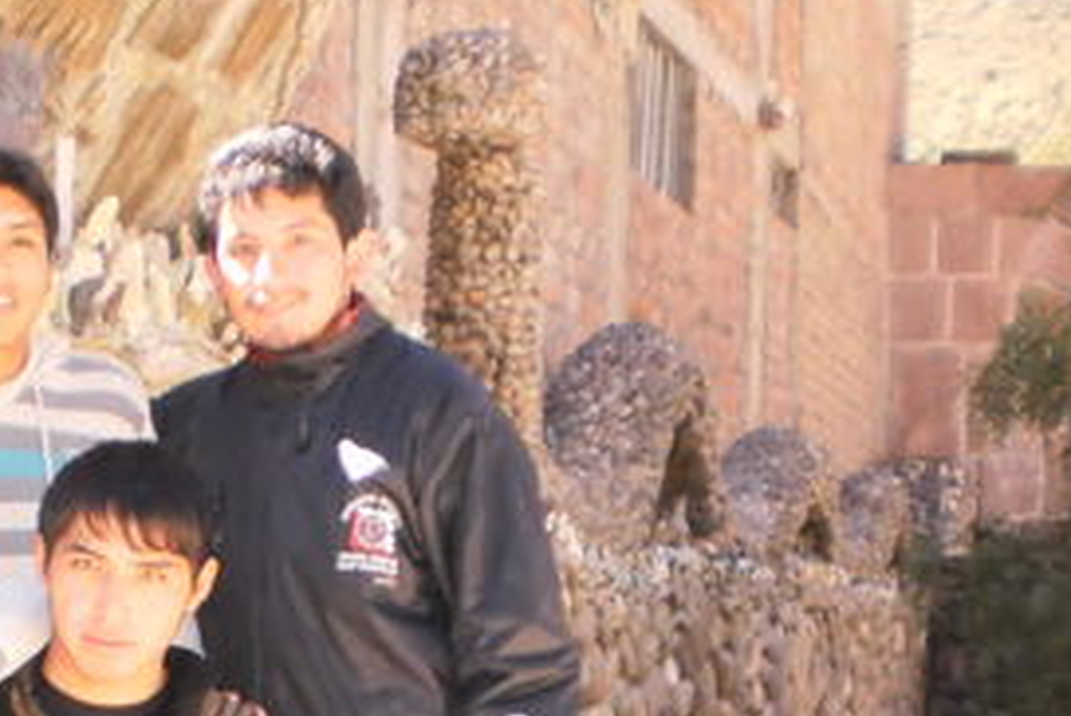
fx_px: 2621
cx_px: 106
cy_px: 826
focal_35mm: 88
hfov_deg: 22.5
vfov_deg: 15.1
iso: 400
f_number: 3.1
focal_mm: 6.3
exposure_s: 1/400
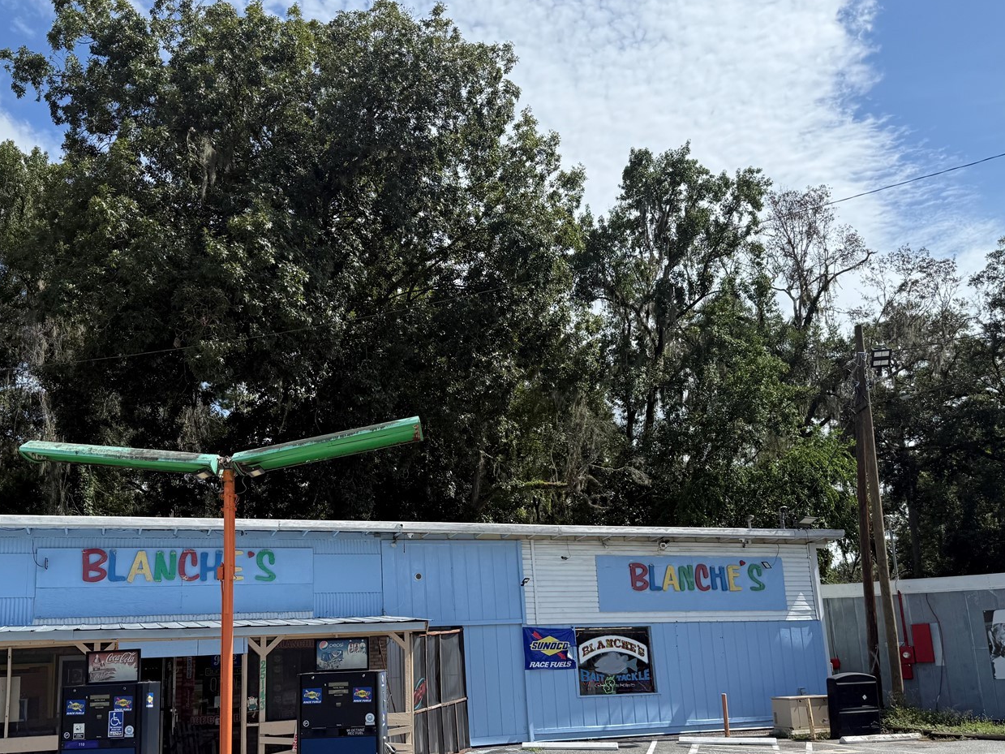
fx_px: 900
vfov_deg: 45.1
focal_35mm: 31
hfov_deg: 58.2
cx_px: 445
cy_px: 463
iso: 100
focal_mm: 6.76
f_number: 1.78
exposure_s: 1/5319
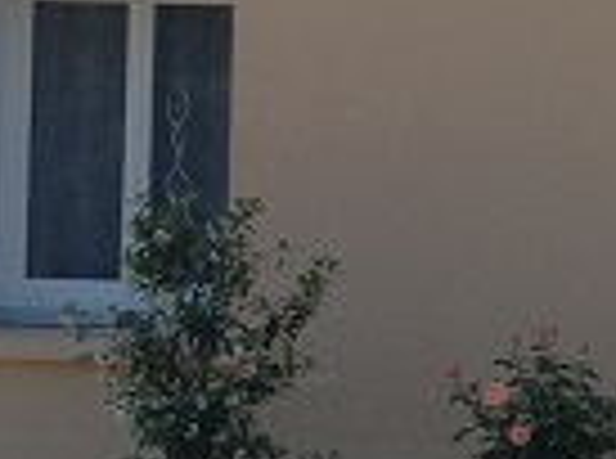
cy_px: 245
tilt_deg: +1.5
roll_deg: -2.4
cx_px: 1210
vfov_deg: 7.2
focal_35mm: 205
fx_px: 3638
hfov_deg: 9.1
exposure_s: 1/1008
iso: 50
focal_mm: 4.28
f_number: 2.4
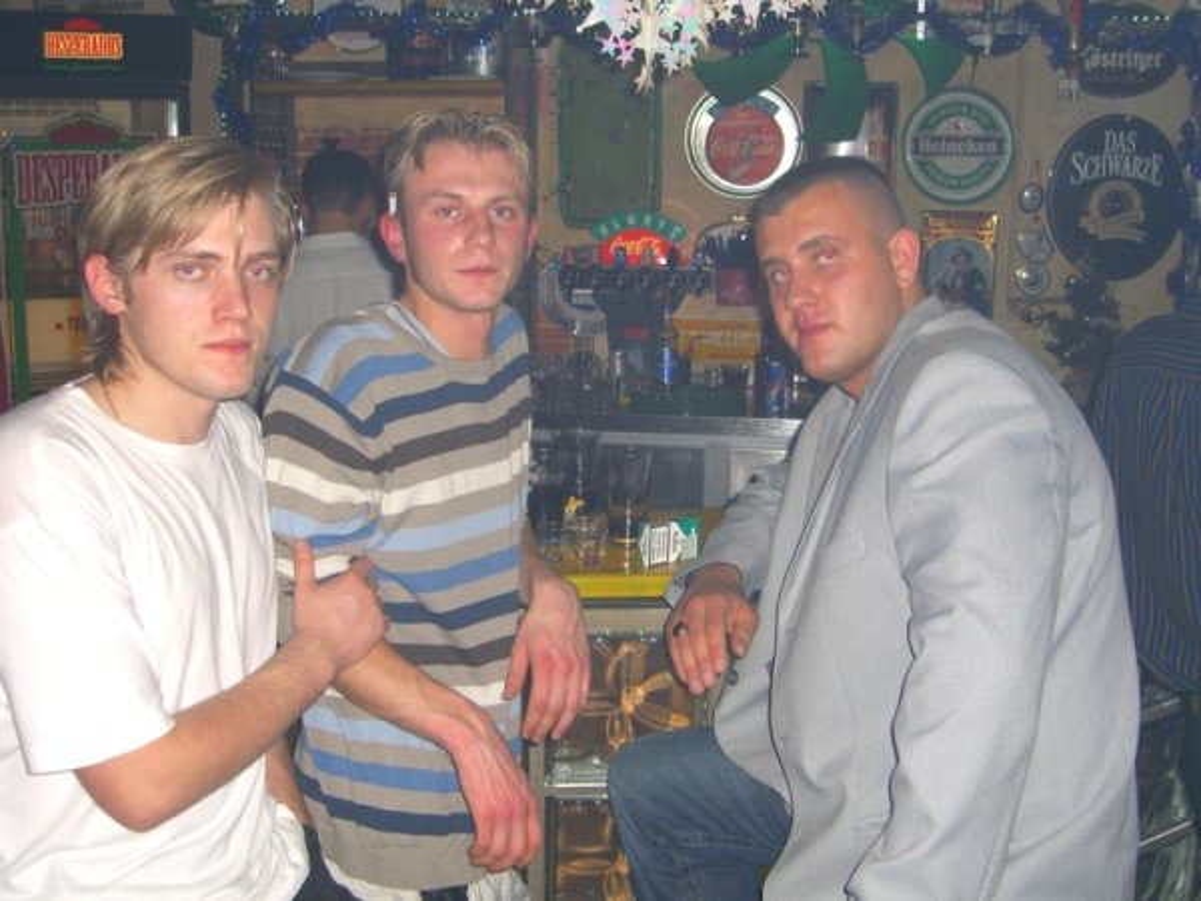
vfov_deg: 31.5
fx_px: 1596
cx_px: 600
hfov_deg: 41.2
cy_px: 450
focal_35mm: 46
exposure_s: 1/60
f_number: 3.1
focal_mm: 9.5
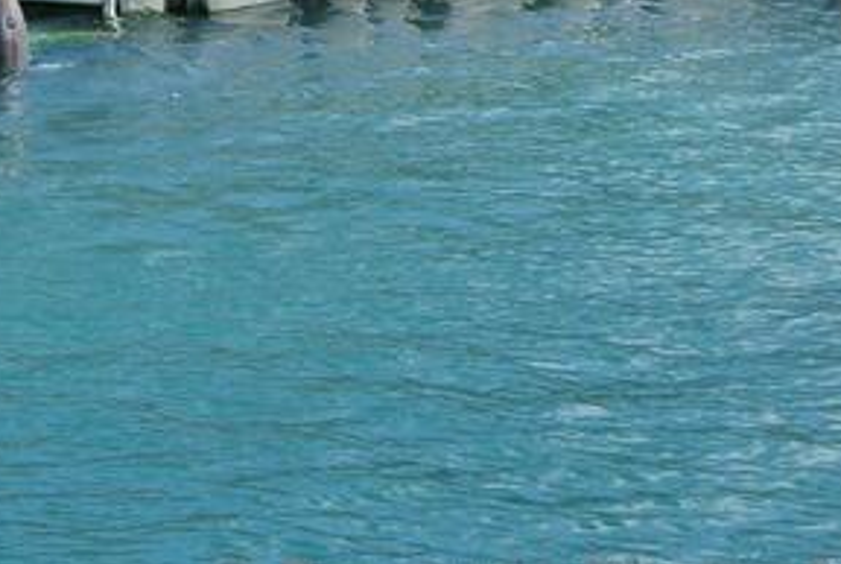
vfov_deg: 9.1
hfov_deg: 13.6
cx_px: 374
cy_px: -9
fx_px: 3533
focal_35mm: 151
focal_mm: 25.2
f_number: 5.3
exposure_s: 1/400
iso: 100
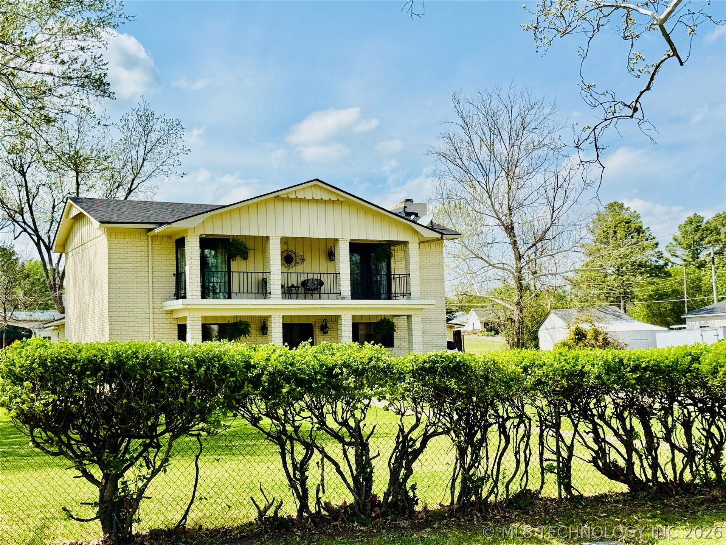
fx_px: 1007
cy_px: 272
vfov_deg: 30.3
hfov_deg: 39.7
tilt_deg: +5.9
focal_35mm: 48
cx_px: 363
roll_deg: +1.9
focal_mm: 6.76
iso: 64
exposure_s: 1/6536
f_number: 1.78
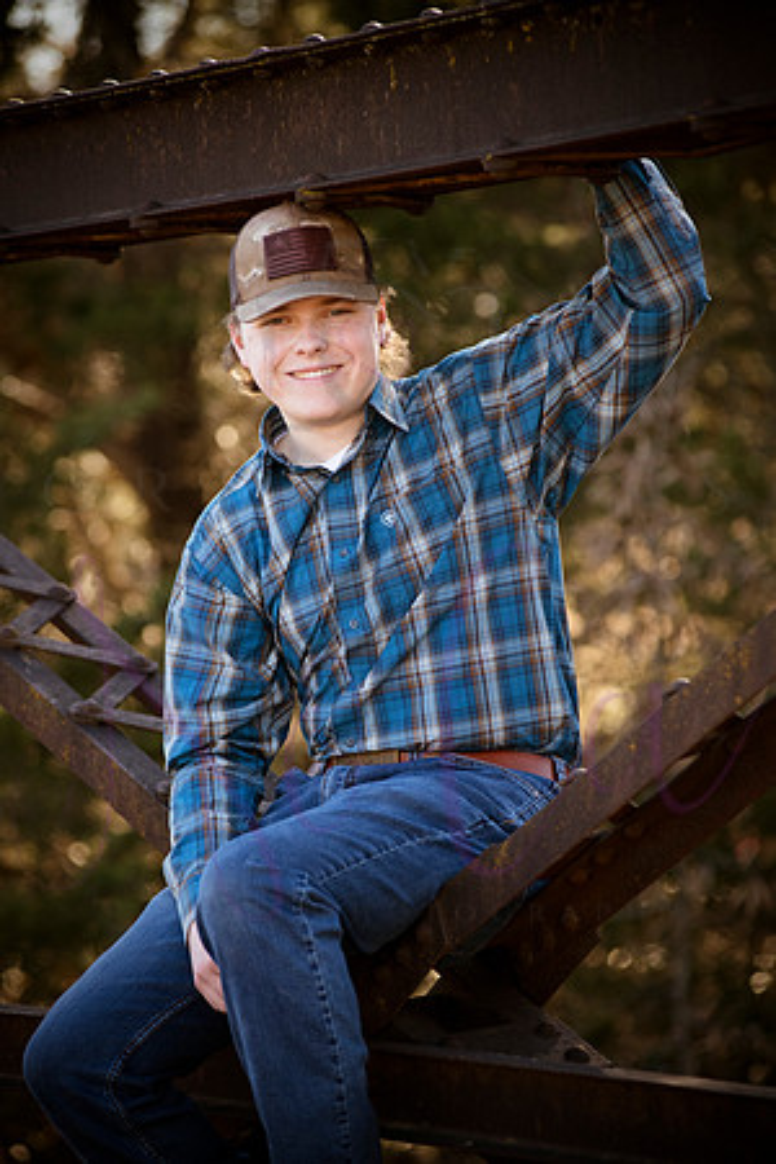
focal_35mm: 155
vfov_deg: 13.2
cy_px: 582
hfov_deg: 8.9
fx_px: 5011
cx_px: 388
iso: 800
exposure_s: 1/800
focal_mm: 155
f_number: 4.5
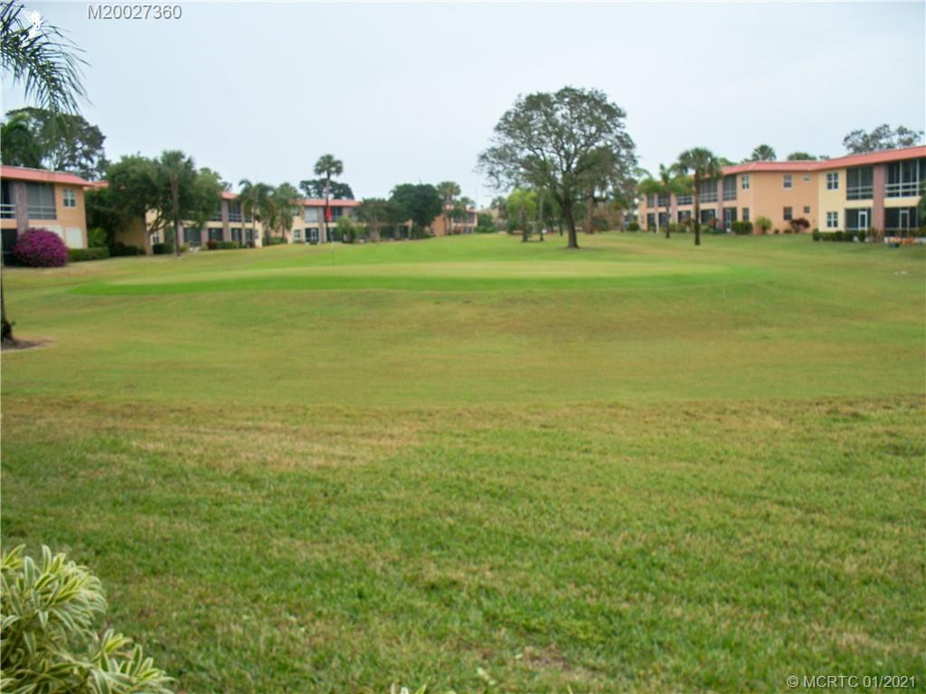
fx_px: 936
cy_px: 347
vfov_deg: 40.7
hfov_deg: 52.6
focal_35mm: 35
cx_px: 463
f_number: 2.8
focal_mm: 7.54
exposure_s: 1/500
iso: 160
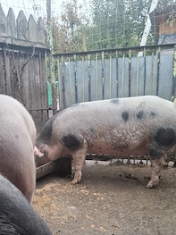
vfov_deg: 50.9
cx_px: 57
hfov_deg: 40.1
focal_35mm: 35
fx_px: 237
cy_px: 170
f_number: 1.8
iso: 160
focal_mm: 5.54
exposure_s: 1/120
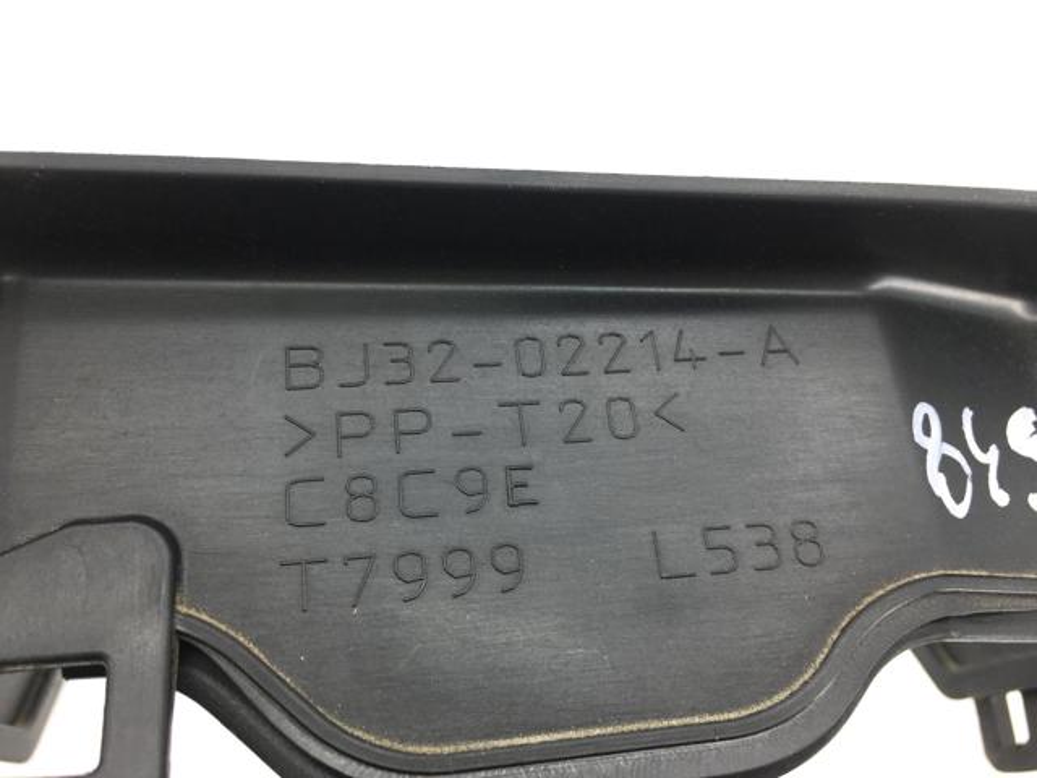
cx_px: 518
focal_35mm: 29
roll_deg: -9.5
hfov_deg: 61.7
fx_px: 869
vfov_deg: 48.2
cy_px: 389
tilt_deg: -44.1
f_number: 2.2
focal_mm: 4.15
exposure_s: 1/100
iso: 25
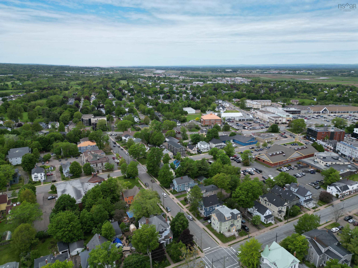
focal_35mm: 24
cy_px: 134
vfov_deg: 56.8
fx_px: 248
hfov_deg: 71.6
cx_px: 179
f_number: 1.7
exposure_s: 1/3200
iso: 140
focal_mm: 6.72
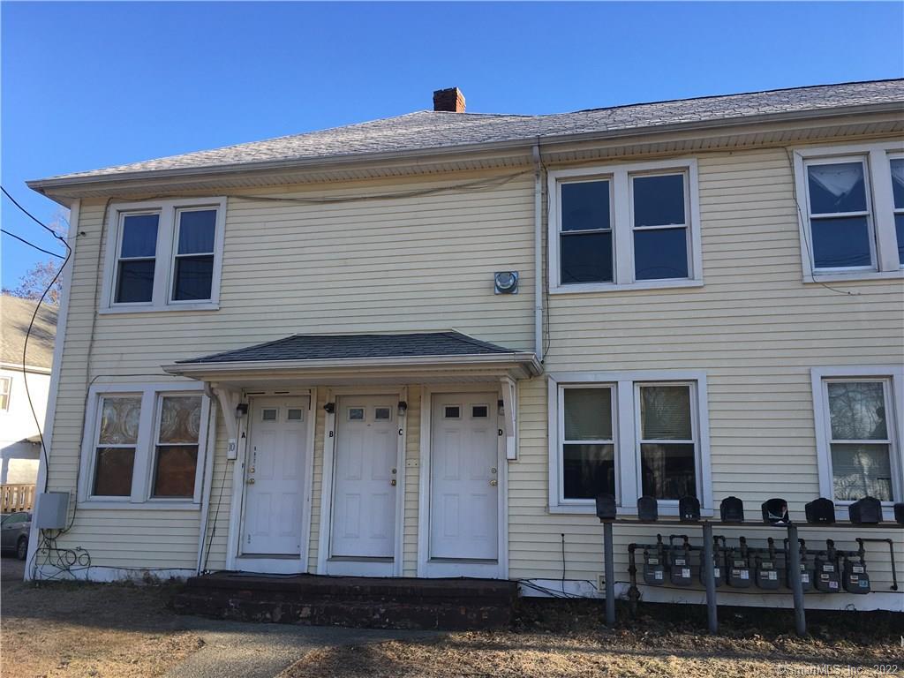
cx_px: 452
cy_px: 339
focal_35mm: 29
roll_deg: -0.2
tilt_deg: +11.7
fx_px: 757
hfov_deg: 61.7
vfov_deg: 48.2
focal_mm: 4.15
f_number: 2.2
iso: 25
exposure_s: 1/496
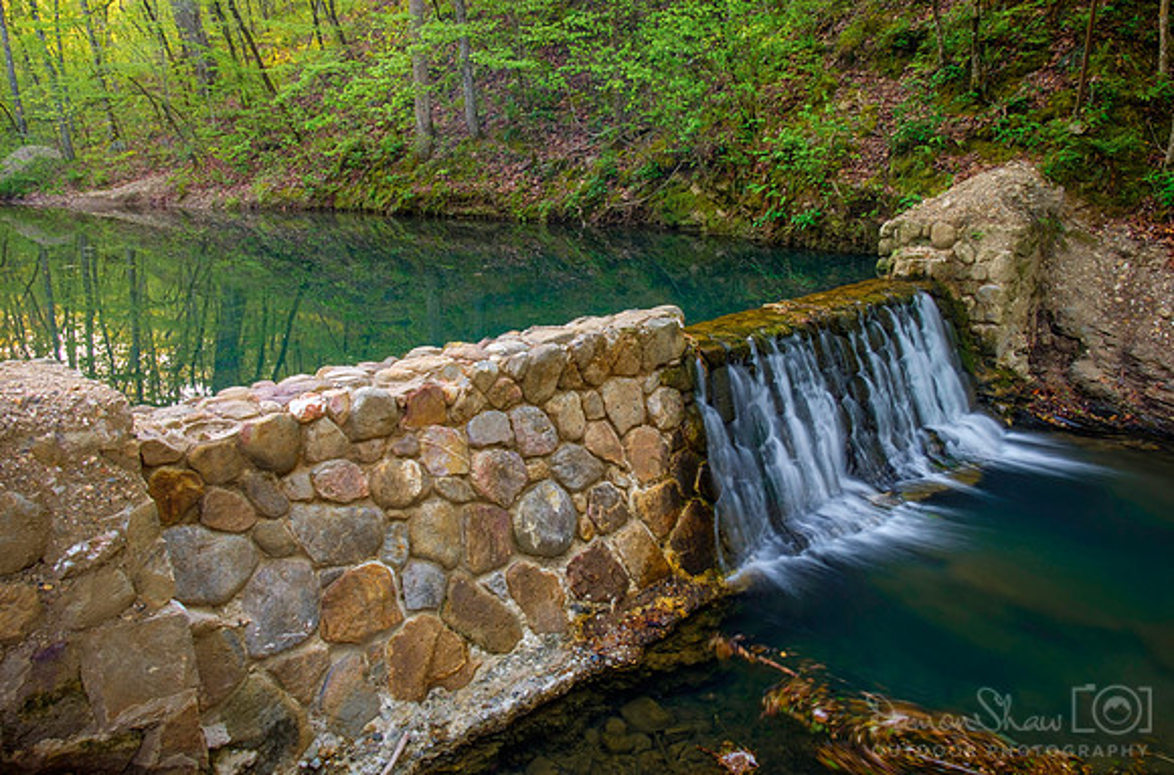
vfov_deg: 45.6
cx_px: 582
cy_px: 394
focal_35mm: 28
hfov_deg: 65.0
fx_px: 921
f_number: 16
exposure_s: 2
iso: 200
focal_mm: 18.5
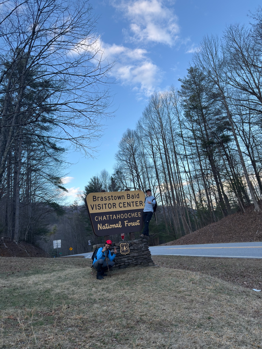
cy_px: 174
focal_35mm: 24
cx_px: 131
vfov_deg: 71.6
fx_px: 242
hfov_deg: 56.8
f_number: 1.78
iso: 80
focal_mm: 6.76
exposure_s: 1/533
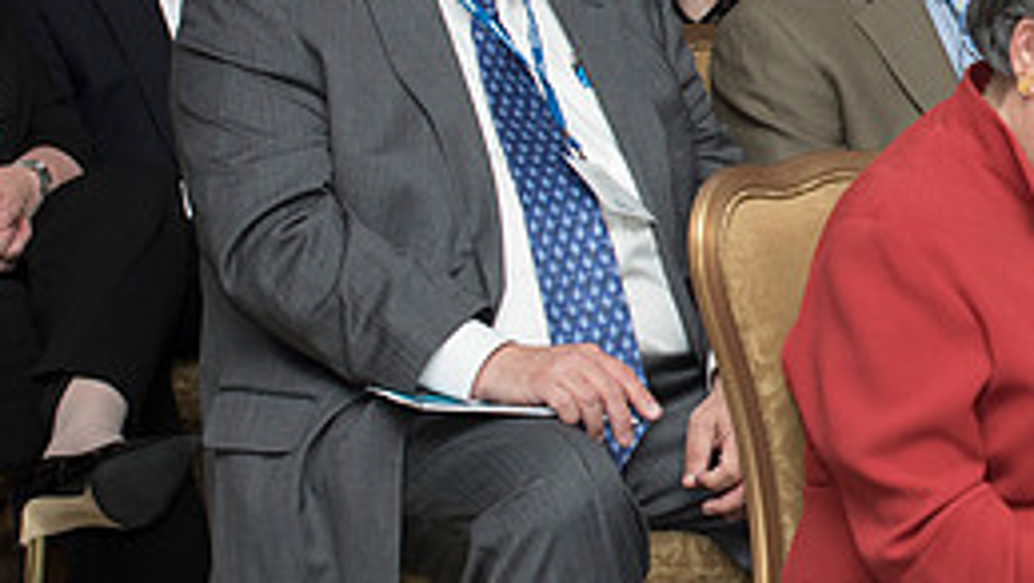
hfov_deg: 10.0
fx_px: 5761
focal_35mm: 210
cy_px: 167
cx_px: 1447
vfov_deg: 5.8
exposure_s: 1/125
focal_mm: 70
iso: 1600
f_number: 5.6
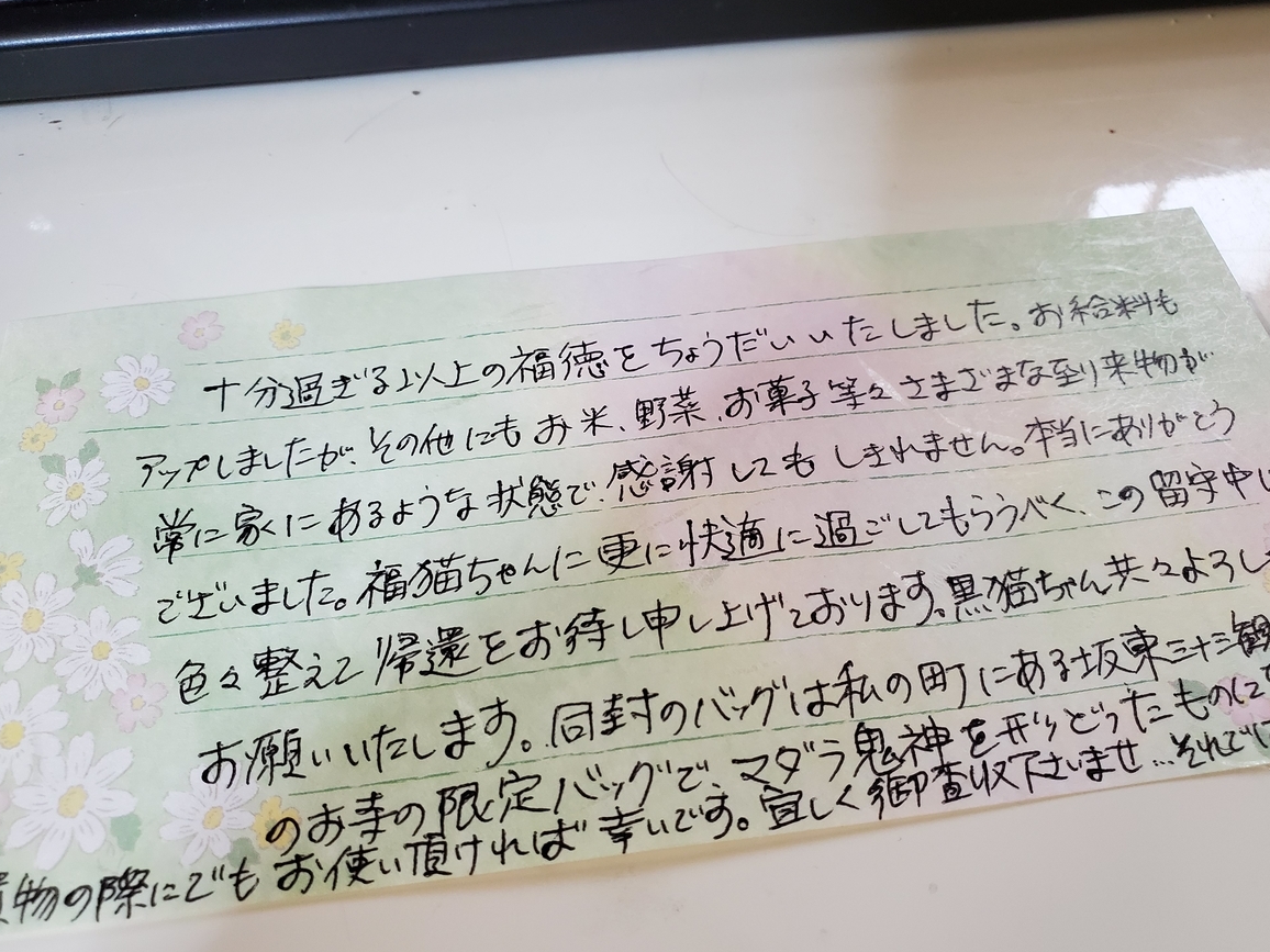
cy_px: 478
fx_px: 991
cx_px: 656
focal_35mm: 27
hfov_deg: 65.3
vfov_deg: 51.4
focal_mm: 4.3
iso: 320
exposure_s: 1/50
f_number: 2.4
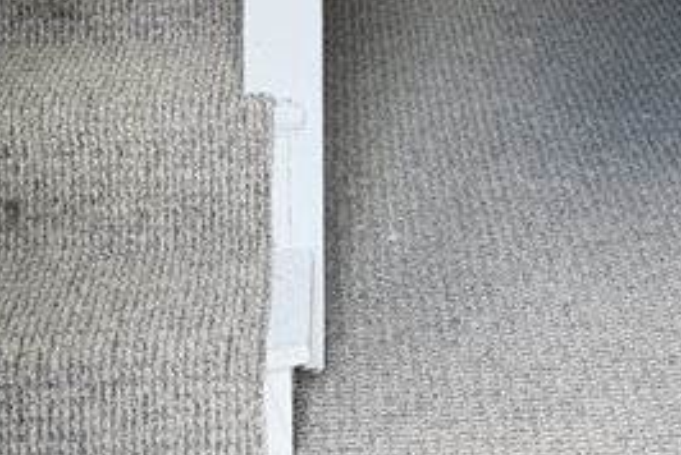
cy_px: -473
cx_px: 374
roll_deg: +2.7
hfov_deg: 28.0
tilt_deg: -0.4
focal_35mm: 72
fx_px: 1363
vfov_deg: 15.1
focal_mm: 6.76
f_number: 1.78
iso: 100
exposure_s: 1/158
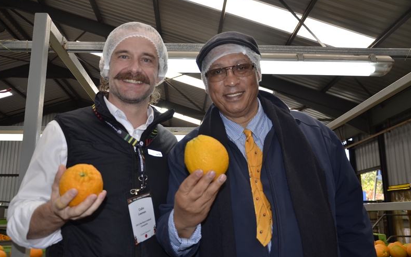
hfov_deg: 58.9
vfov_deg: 38.9
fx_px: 364
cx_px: 203
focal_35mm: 33
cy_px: 123
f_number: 3.8
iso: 200
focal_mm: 21
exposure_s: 1/125
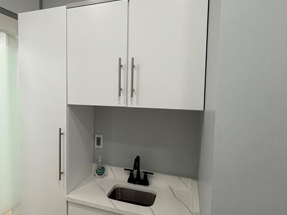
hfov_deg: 66.0
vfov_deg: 53.1
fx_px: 216
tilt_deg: -4.5
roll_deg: +0.0
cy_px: 105
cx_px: 103
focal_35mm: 26
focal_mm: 2.22
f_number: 2.2
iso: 80
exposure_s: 1/120
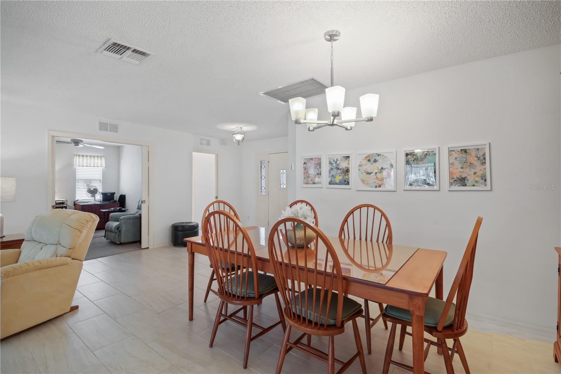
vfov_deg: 77.3
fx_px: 234
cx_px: 280
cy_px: 187
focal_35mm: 15
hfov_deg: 100.4
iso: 250
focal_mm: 10
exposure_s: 1/2.5
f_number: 9
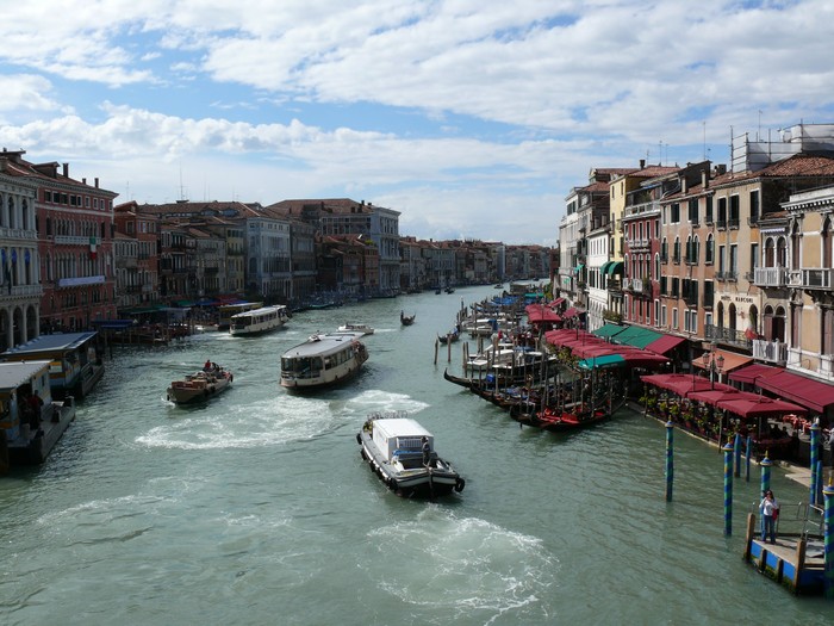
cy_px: 313
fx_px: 843
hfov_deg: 52.6
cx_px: 417
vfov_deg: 40.7
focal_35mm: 35
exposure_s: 1/500
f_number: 7.1
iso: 100
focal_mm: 7.4
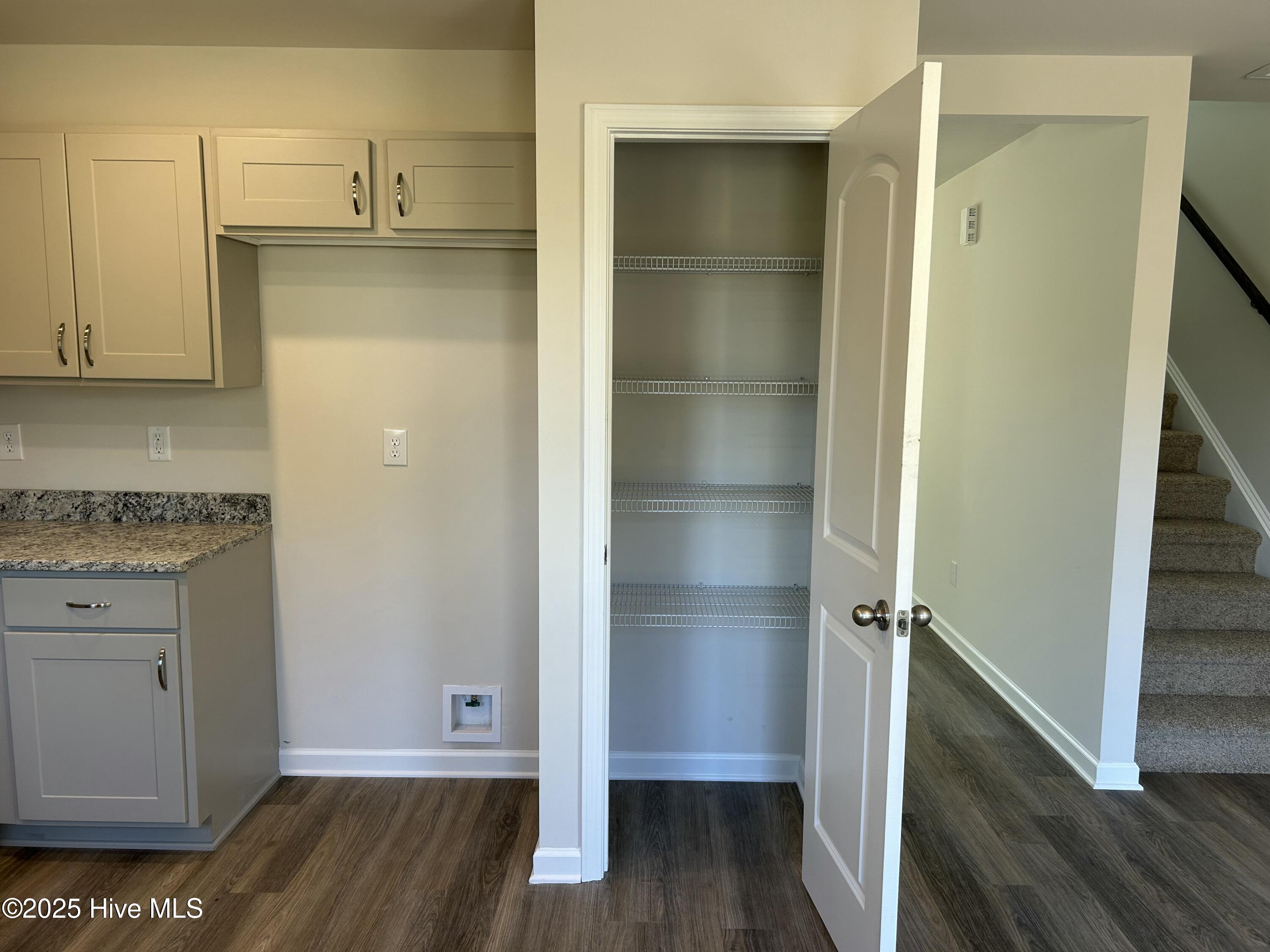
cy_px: 476
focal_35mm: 26
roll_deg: -0.3
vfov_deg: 53.1
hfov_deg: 67.3
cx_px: 635
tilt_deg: -7.1
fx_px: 954
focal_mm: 5.7
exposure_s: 1/120
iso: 64
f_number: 1.5
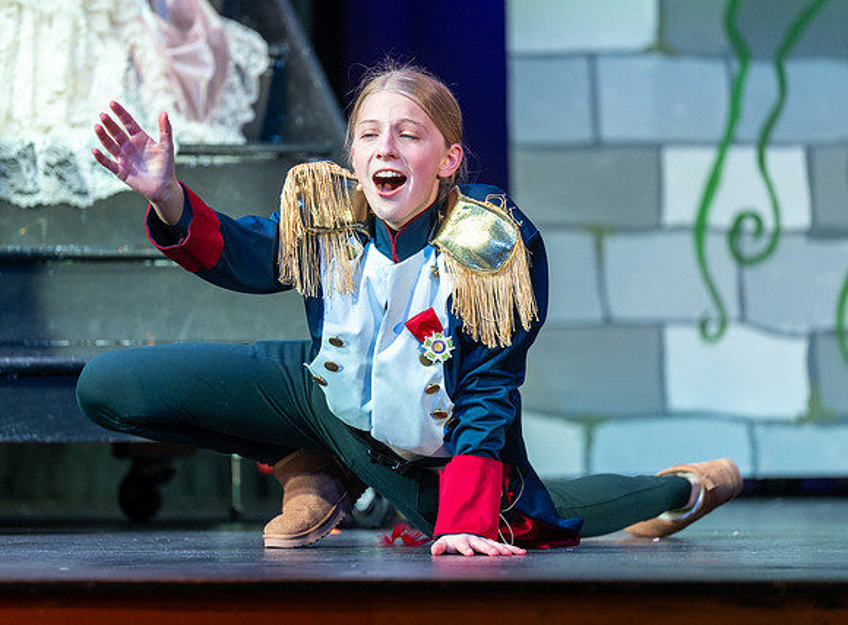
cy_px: 278
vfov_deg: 5.4
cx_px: 348
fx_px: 6684
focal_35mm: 274
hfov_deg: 7.3
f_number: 2.8
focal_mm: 200
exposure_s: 1/250
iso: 560
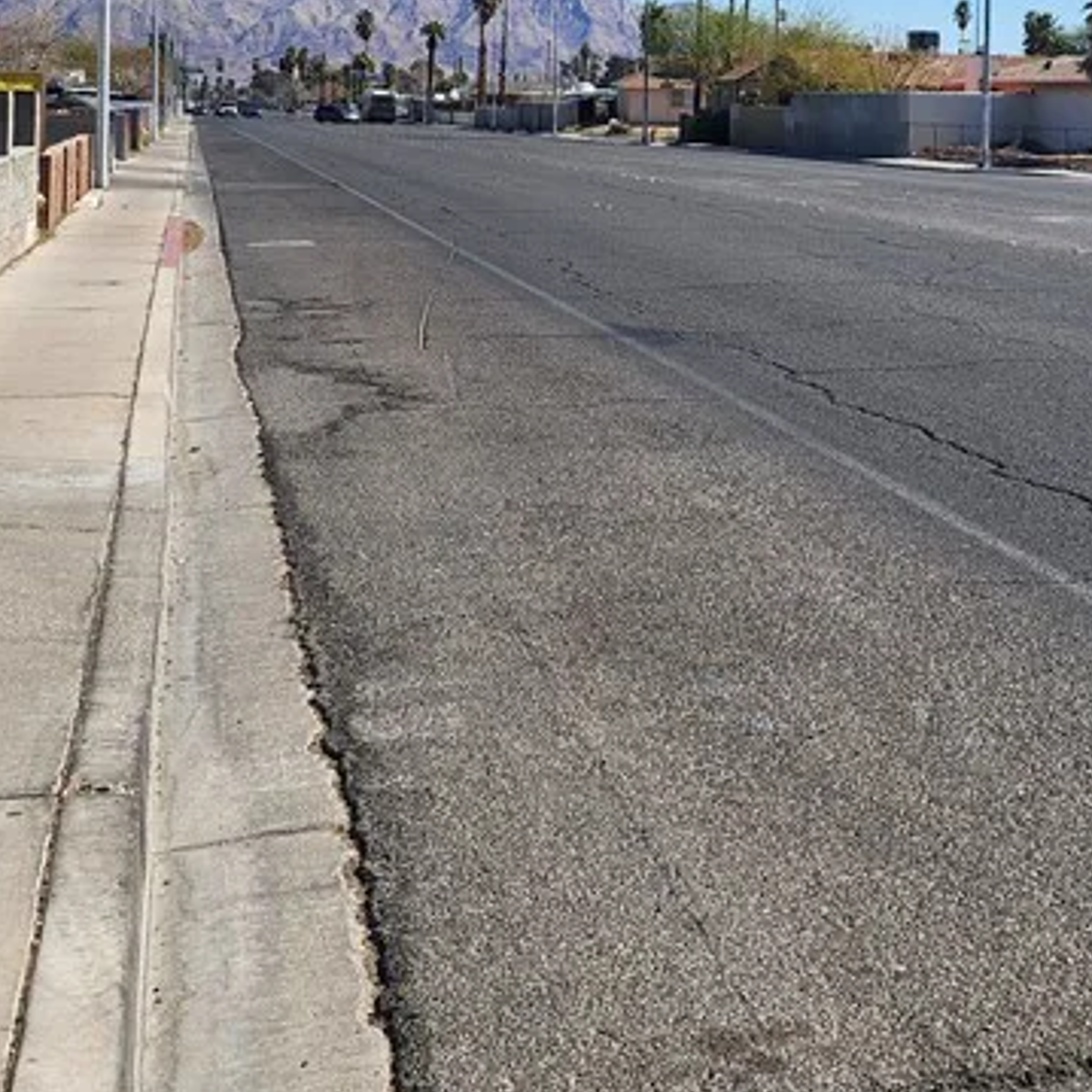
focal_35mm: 58
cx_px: 894
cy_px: 146
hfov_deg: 28.8
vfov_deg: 28.6
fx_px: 2070
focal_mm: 6.4
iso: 12
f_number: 1.8
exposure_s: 1/1262
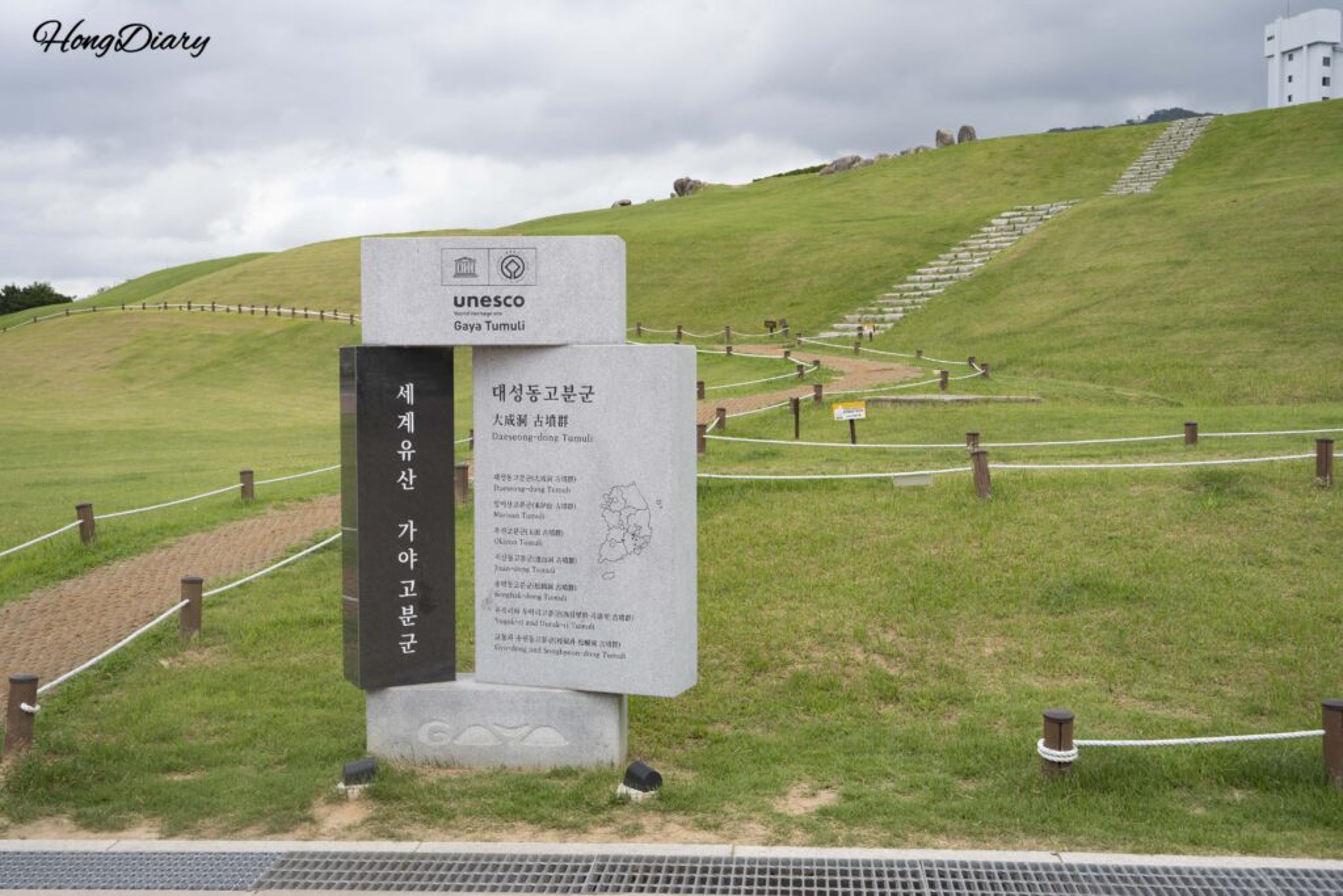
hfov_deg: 49.5
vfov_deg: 34.2
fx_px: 1455
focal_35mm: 39
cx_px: 672
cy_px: 448
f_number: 10
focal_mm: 39
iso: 100
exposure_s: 1/125
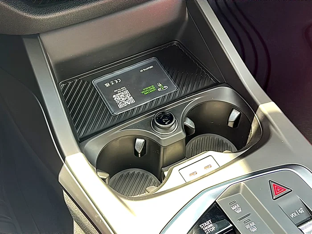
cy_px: 117
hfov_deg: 46.8
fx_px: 361
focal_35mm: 40
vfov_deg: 36.0
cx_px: 156
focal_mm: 6.86
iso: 125
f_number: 1.78
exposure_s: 1/121
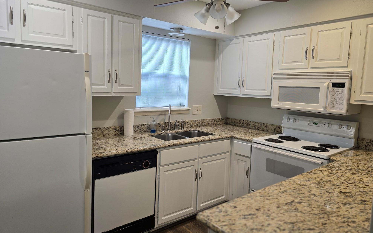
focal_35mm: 25
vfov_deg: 49.3
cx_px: 184
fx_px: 254
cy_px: 111
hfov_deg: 72.5
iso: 100
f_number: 1.7
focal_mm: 6.3
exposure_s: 1/100
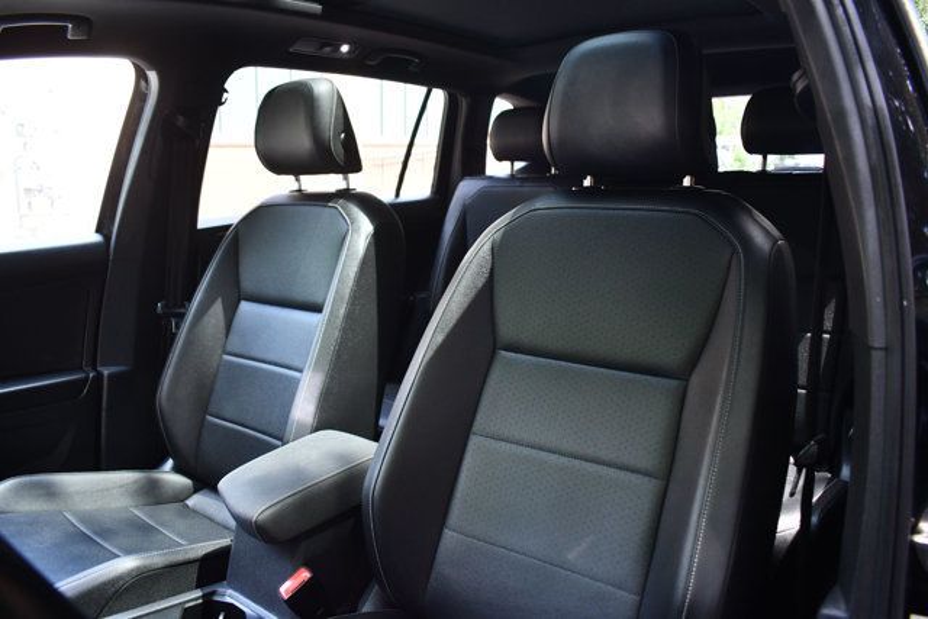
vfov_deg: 48.0
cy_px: 310
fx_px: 696
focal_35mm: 27
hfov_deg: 67.4
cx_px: 464
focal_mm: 18
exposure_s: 1/125
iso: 1000
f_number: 3.5
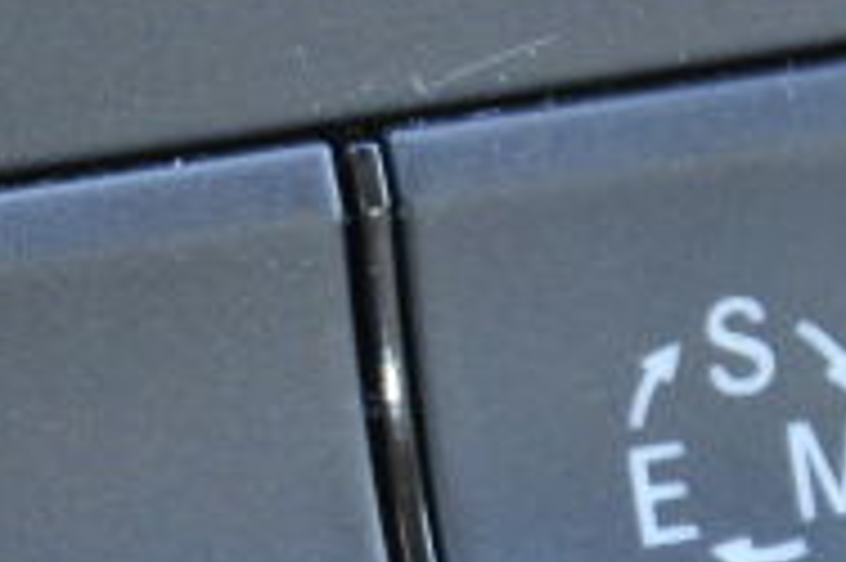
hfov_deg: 2.4
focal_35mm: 856
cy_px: 423
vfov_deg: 1.6
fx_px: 20091
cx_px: -4
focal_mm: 105
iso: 900
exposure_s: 1/30
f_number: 5.6
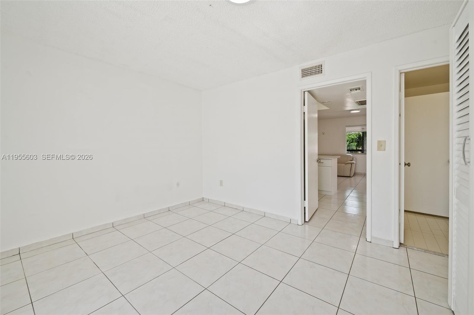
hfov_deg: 104.3
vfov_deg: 81.1
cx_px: 237
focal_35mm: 14
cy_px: 158
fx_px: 184
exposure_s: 1/25
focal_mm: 14
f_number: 8
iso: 200
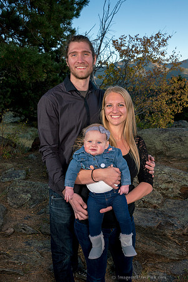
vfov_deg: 73.7
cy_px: 141
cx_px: 94
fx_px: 188
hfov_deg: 53.1
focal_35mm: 24
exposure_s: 1/125
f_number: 6.3
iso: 100
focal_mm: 24
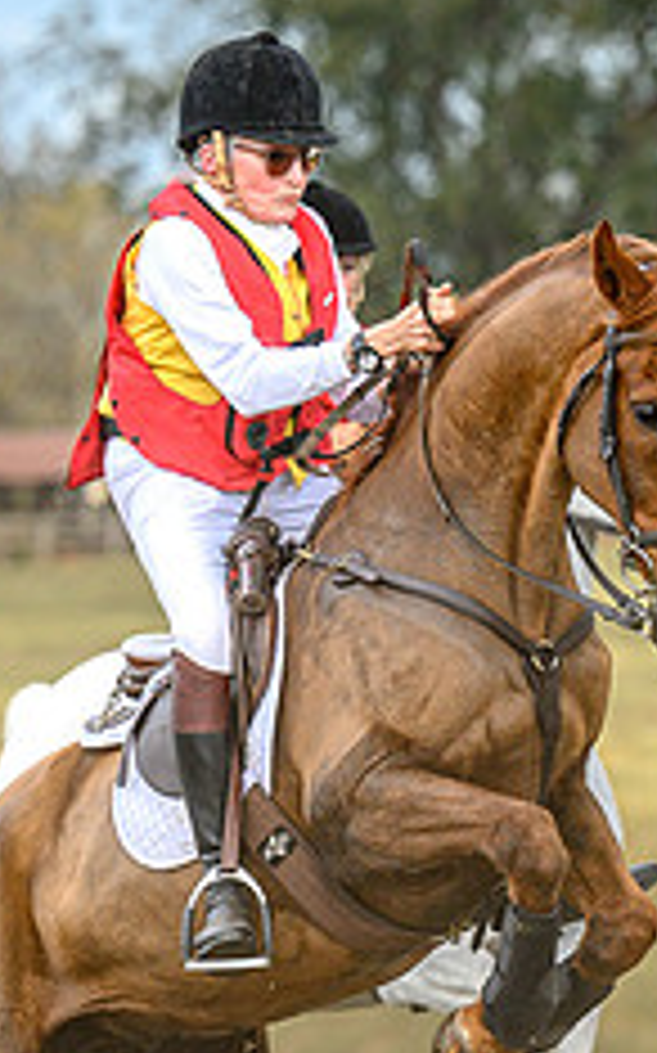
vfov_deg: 4.7
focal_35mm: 448
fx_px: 12850
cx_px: 749
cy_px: 570
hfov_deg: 2.9
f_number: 3.5
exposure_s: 1/800
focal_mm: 140
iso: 400
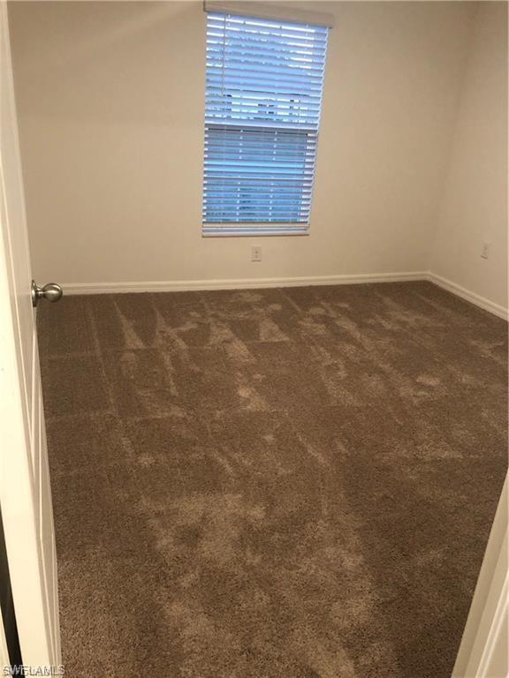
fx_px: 549
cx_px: 254
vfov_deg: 63.4
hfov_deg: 49.7
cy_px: 339
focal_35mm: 28
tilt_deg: -21.7
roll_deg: -3.2
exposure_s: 1/15
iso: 80
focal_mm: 4
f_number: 1.8
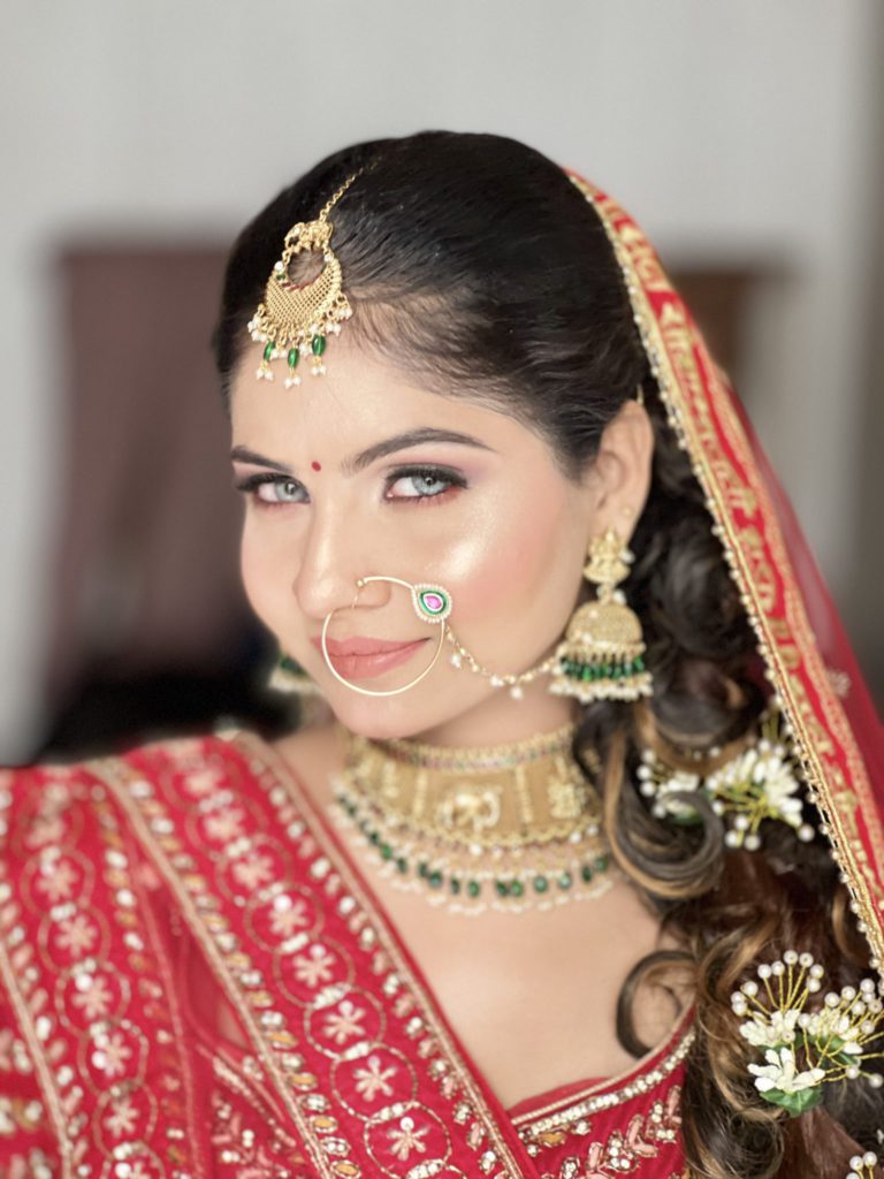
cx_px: 442
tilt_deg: -11.5
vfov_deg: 25.3
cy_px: 590
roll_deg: -2.0
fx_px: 2622
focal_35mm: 77
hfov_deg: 19.1
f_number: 2.8
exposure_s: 1/40
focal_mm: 9
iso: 400
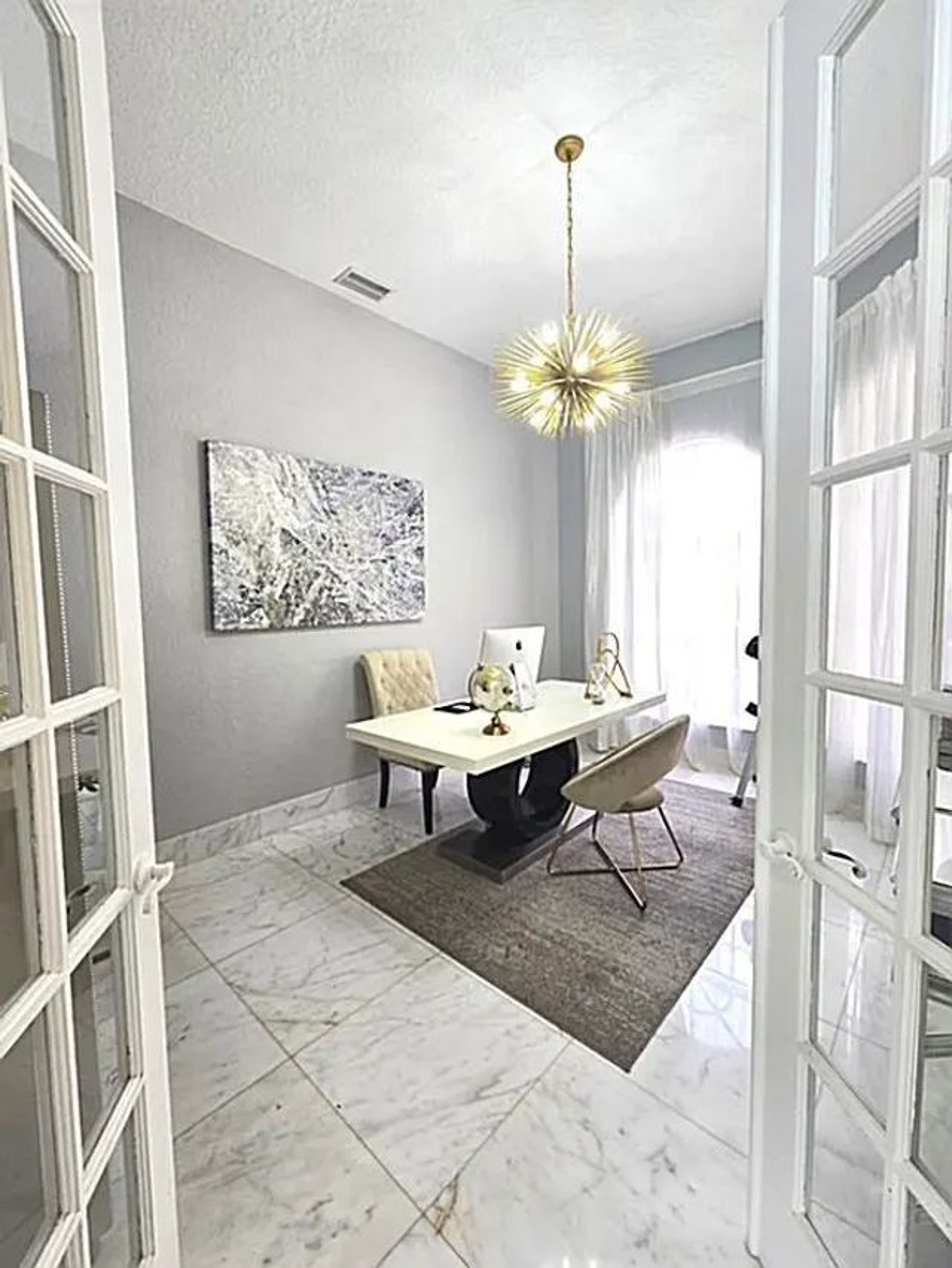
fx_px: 477
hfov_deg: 89.9
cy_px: 634
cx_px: 476
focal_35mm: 13
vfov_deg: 106.2
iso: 64
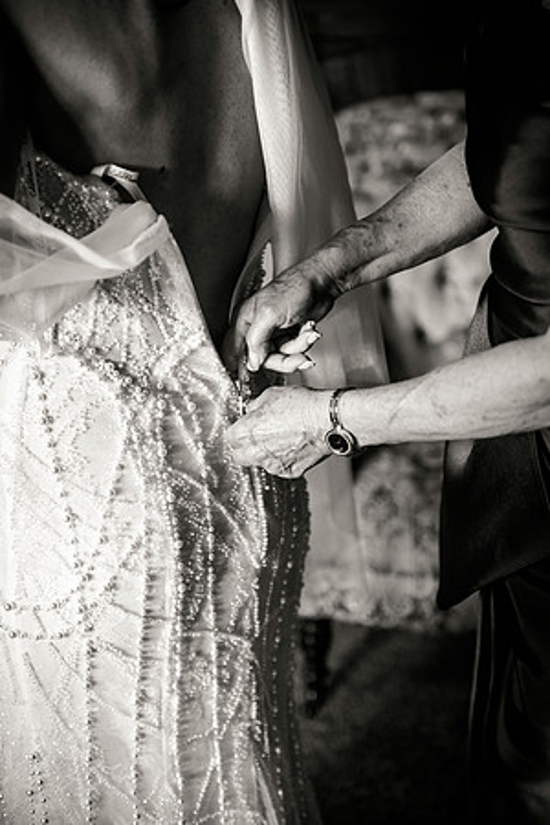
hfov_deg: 26.0
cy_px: 412
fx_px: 1192
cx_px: 275
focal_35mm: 52
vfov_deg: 38.2
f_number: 2.8
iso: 2000
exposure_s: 1/200
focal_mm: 52
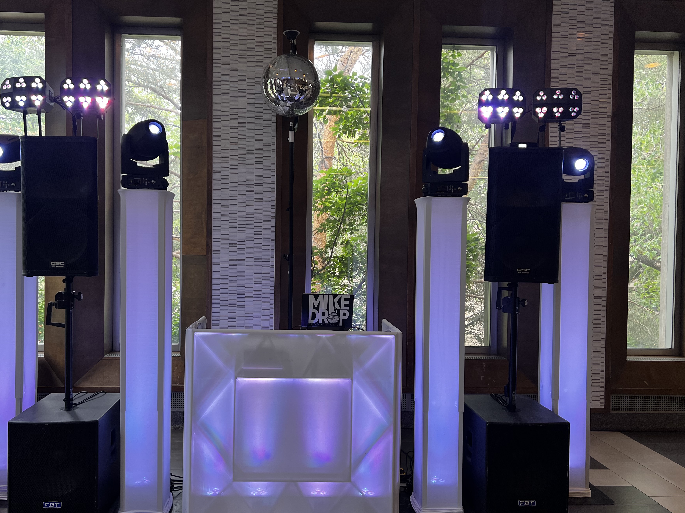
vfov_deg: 46.8
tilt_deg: -1.4
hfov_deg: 59.8
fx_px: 594
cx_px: 306
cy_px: 260
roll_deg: -0.5
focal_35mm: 30
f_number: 1.5
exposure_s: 1/98
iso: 100
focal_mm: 5.7
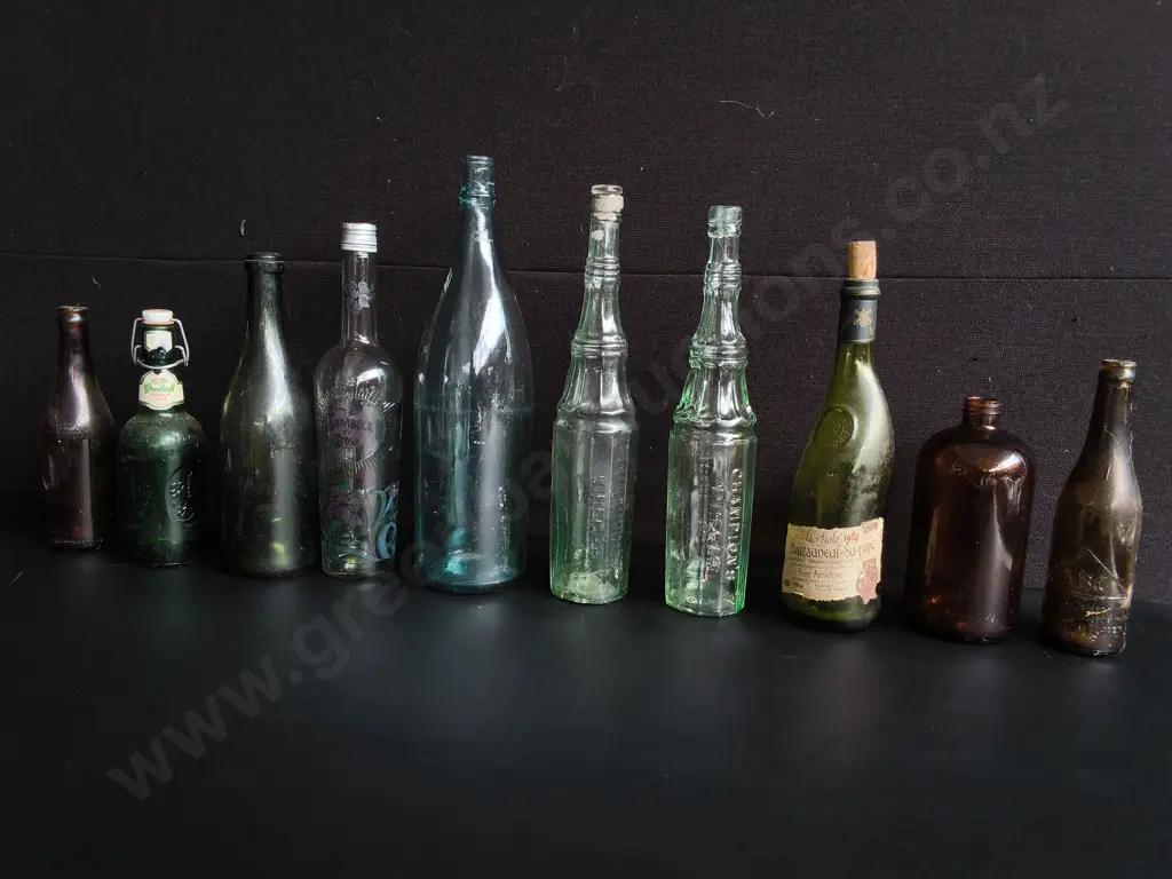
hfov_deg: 65.3
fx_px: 914
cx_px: 586
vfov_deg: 51.4
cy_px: 440
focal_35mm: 27
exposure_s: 1/120
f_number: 2
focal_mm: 2.87
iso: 50
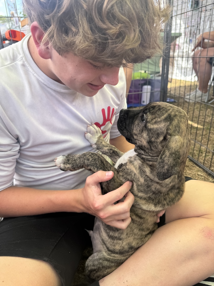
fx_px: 198
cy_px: 143
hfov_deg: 56.8
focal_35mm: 24
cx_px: 107
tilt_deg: -24.6
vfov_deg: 71.6
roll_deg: +2.7
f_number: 1.78
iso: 80
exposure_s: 1/392
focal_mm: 6.76
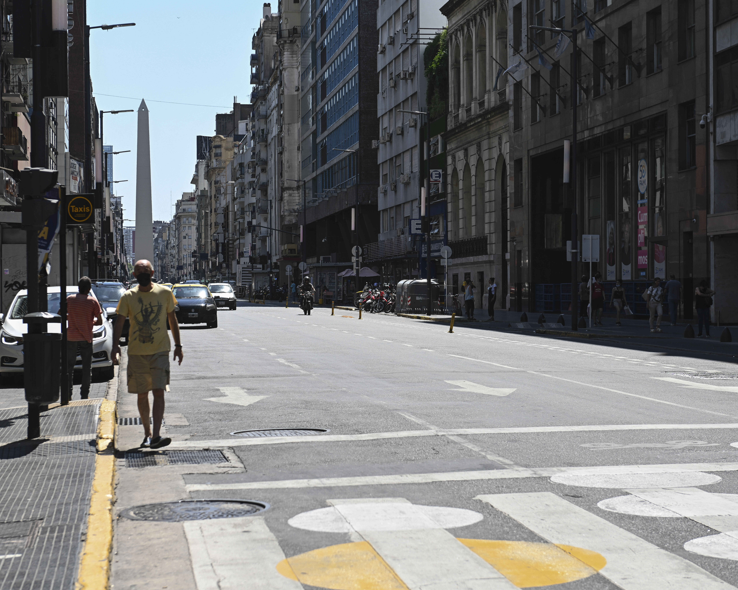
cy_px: 287
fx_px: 1769
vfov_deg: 18.9
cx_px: 330
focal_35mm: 81
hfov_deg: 23.6
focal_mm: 70
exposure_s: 1/500
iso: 100
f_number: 5.6
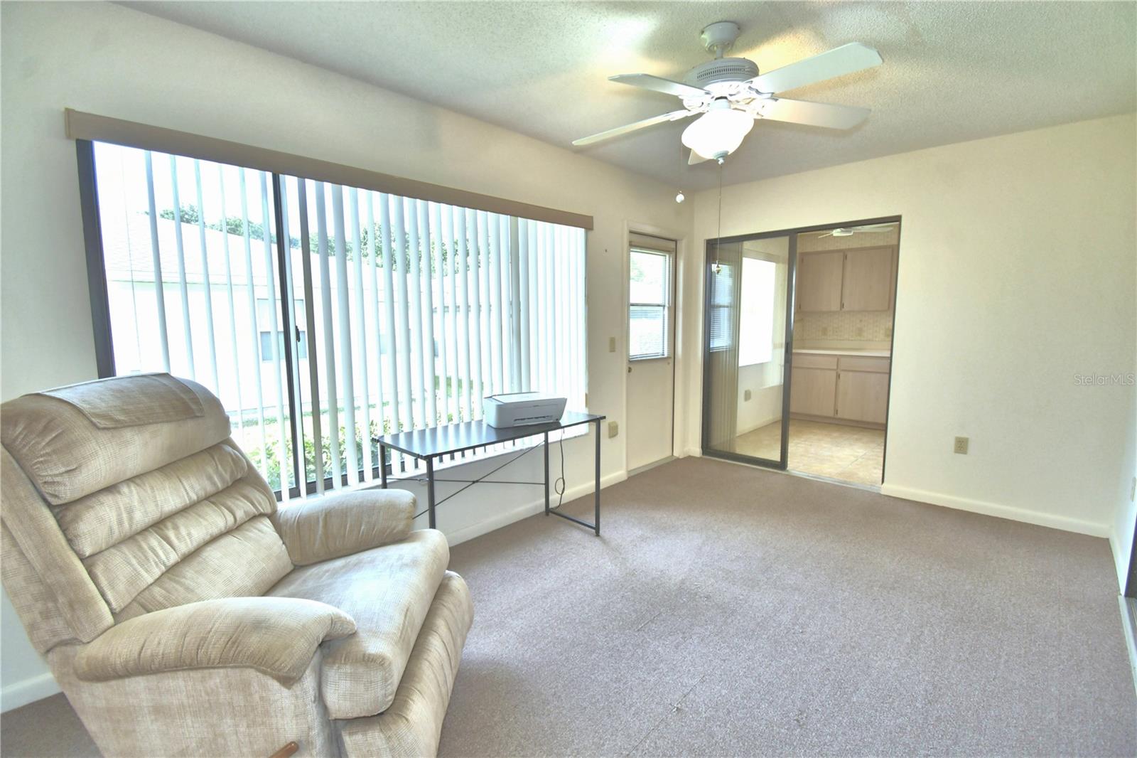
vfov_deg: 77.3
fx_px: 474
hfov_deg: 100.4
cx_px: 568
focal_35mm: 15
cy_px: 379
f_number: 4.5
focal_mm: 10
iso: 100
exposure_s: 1/100
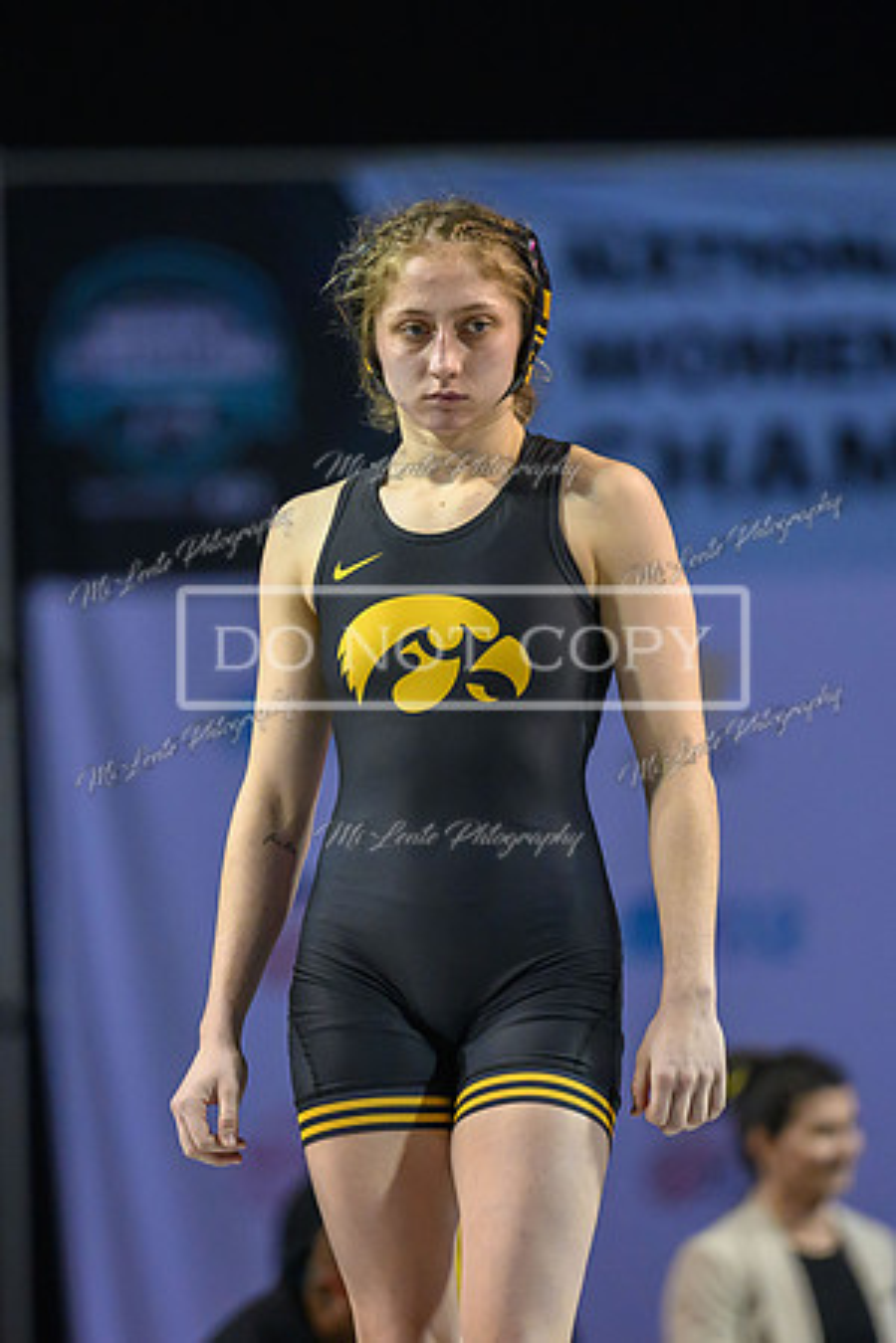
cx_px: 394
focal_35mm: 328
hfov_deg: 4.2
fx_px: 12234
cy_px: 653
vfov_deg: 6.3
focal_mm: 200
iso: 5000
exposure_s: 1/1250
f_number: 2.8
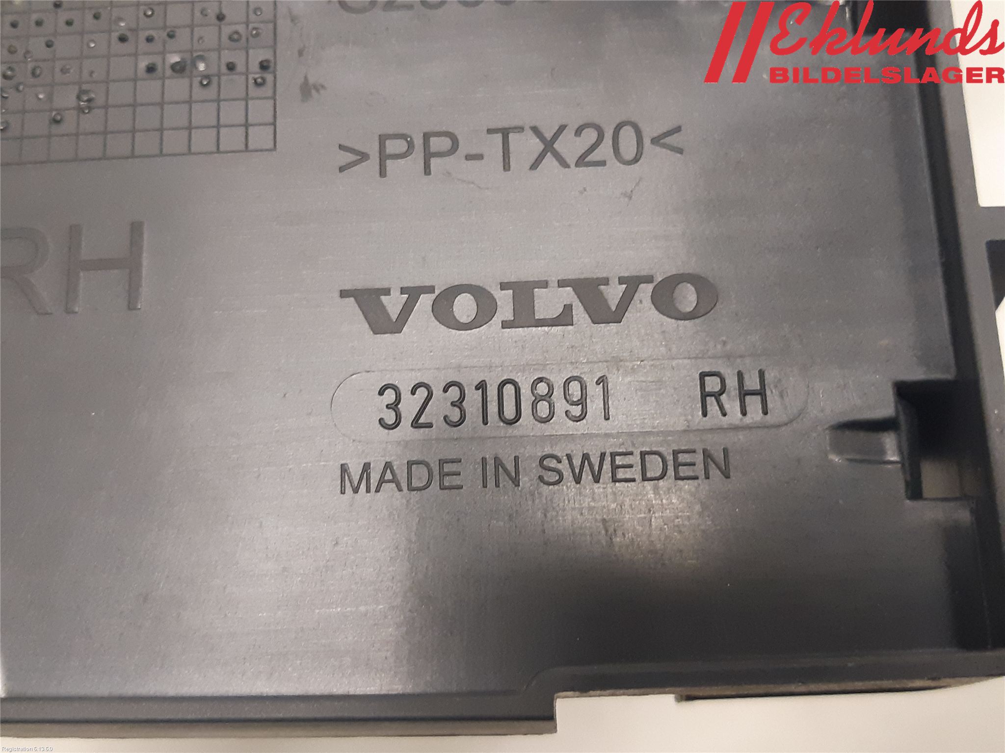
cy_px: 376
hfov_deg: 67.3
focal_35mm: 26
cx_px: 502
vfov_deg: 53.1
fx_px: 755
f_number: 1.7
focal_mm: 3.93
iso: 320
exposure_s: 1/50
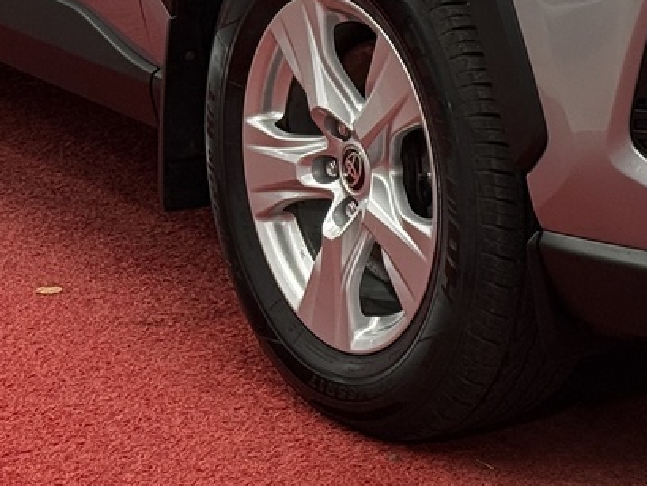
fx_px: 3160
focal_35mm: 169
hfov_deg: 11.6
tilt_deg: -7.5
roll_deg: -0.4
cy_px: -223
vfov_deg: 8.6
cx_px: 571
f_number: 1.78
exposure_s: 1/100
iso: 64
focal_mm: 6.76
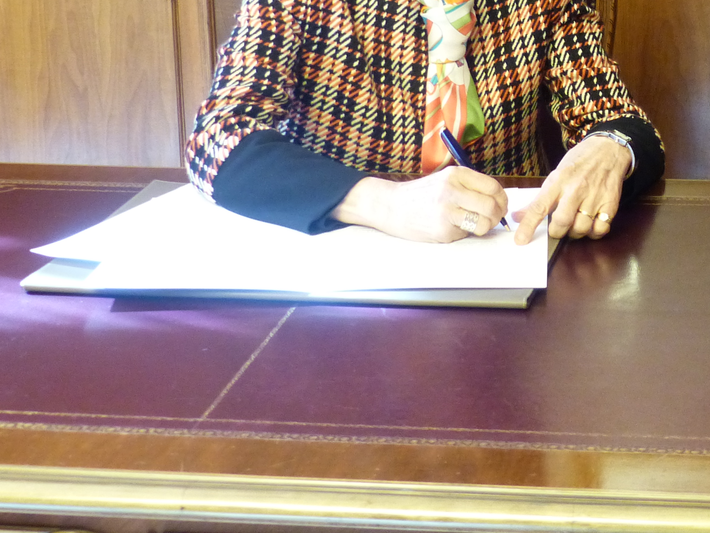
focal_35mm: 91
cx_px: 645
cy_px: -28
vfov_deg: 15.9
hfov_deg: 21.1
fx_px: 1867
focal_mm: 7.6
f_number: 2.8
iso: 400
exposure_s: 1/10
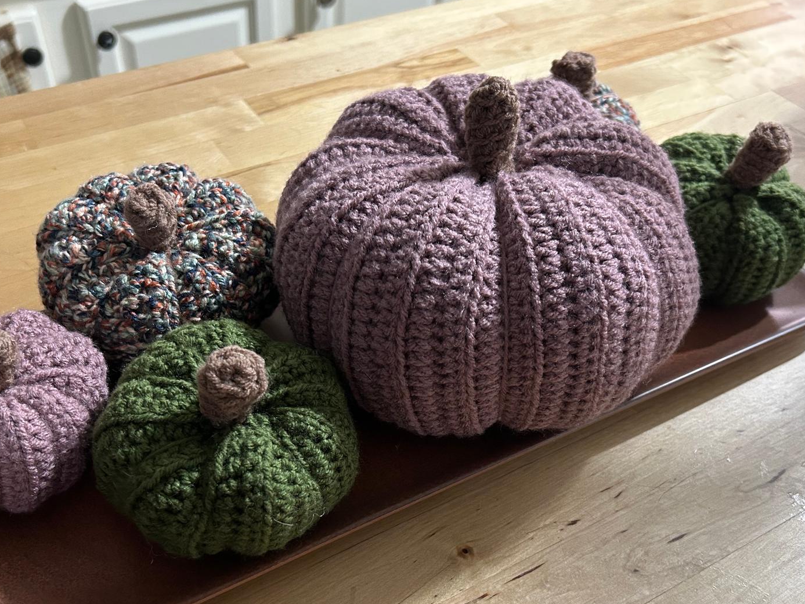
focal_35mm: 36
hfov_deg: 51.3
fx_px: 837
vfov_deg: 39.3
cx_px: 372
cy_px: 393
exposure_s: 1/60
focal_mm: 5.7
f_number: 1.5
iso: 320
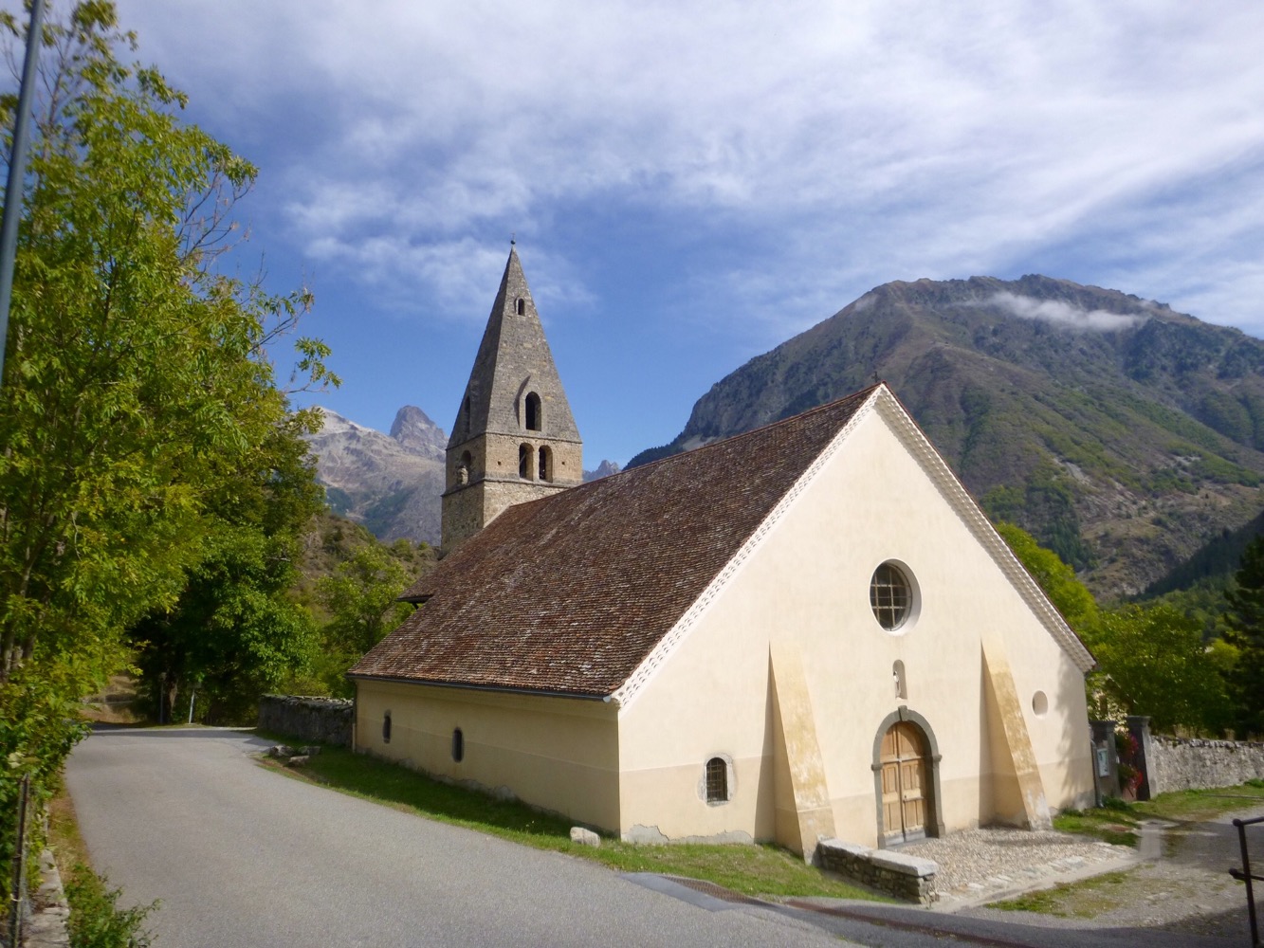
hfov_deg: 69.4
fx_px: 913
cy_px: 474
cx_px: 632
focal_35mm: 25
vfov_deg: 54.9
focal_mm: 4.5
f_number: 3.9
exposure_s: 1/500
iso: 100
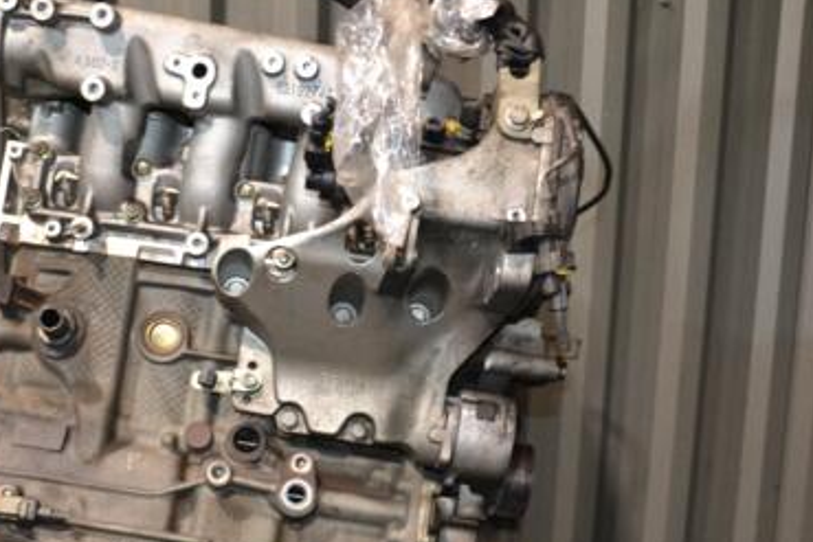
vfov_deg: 22.1
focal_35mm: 61
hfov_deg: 32.1
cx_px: 171
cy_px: 415
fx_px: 1374
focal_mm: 25
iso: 1600
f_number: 4
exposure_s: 1/60
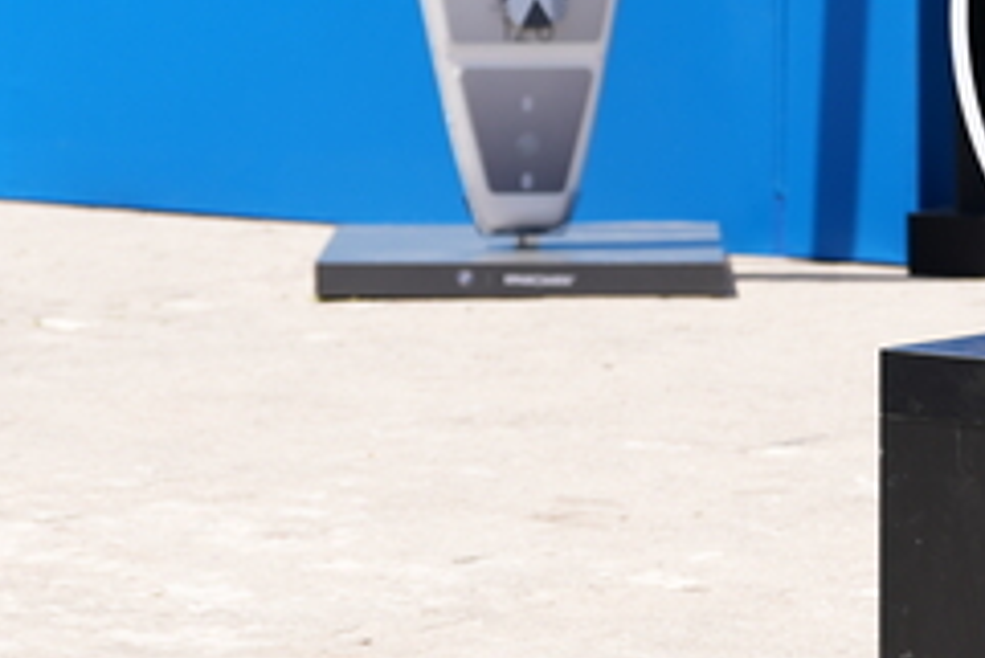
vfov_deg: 7.3
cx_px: 809
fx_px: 5092
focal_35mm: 186
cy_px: -182
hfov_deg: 11.0
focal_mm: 70
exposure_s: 1/500
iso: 125
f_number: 3.2
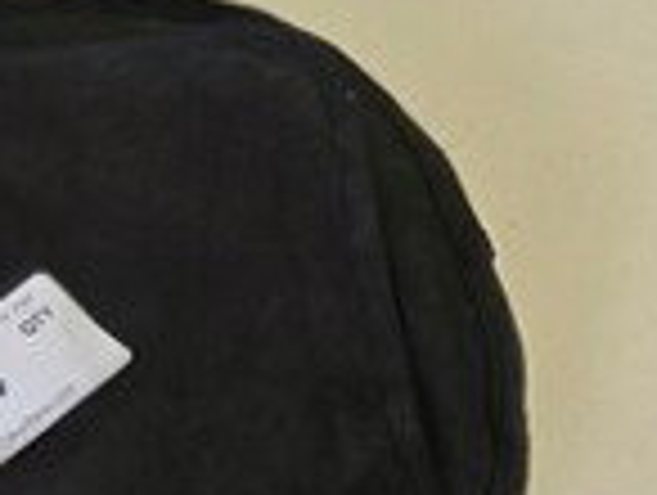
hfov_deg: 16.2
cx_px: -616
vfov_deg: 15.3
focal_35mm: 96
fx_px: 1825
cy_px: 428
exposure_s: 1/120
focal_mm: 6.3
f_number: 1.7
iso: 160
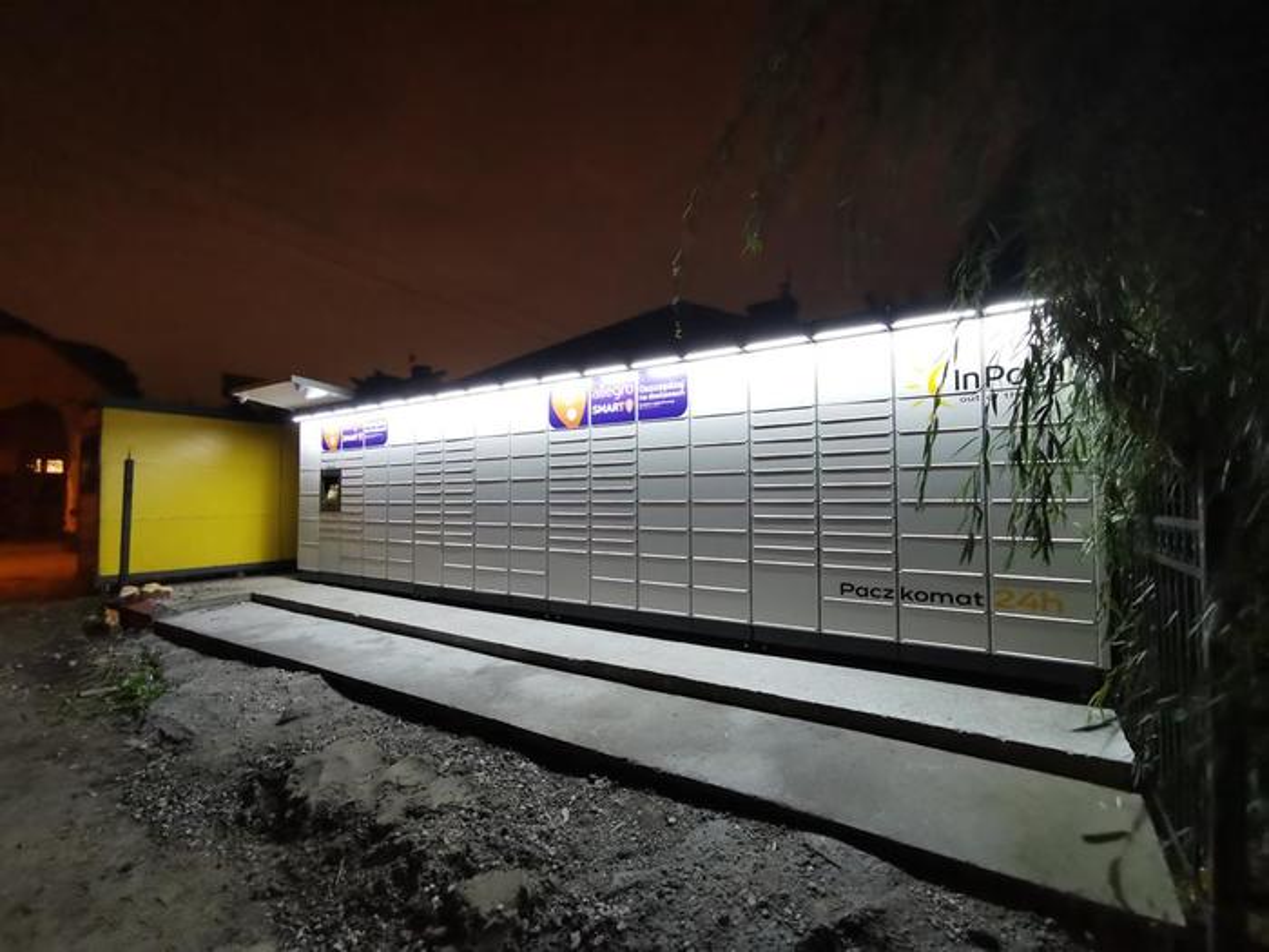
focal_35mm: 16
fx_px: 587
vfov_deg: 78.1
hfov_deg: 94.5
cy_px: 476
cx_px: 634
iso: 1000
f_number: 2.2
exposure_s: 1/16.7
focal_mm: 2.35
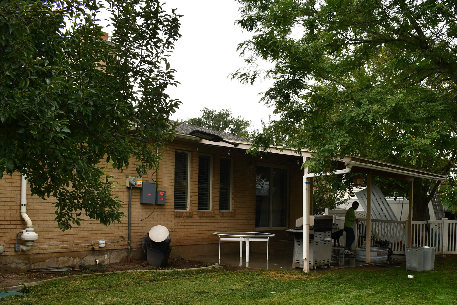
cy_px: 217
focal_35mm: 39
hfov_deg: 49.3
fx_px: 495
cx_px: 274
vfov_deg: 33.7
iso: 140
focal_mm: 18
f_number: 5.6
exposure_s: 1/125
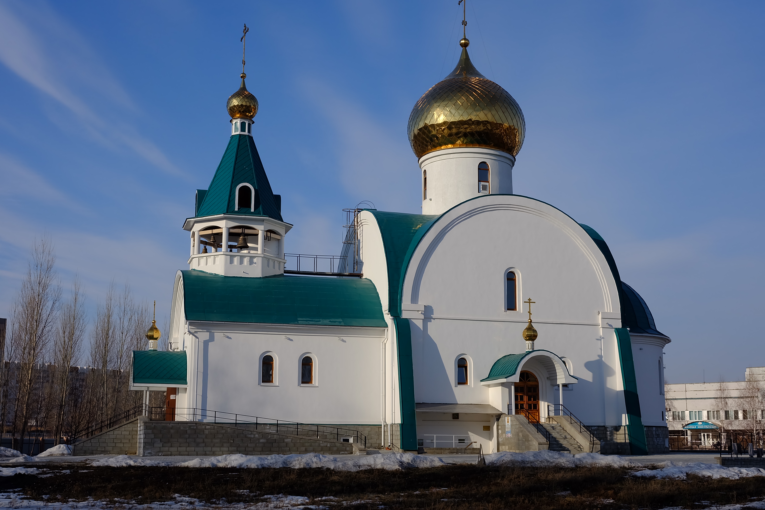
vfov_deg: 29.2
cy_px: 241
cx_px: 366
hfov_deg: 42.7
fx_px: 977
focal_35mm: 46
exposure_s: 1/750
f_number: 8
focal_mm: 27
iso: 200
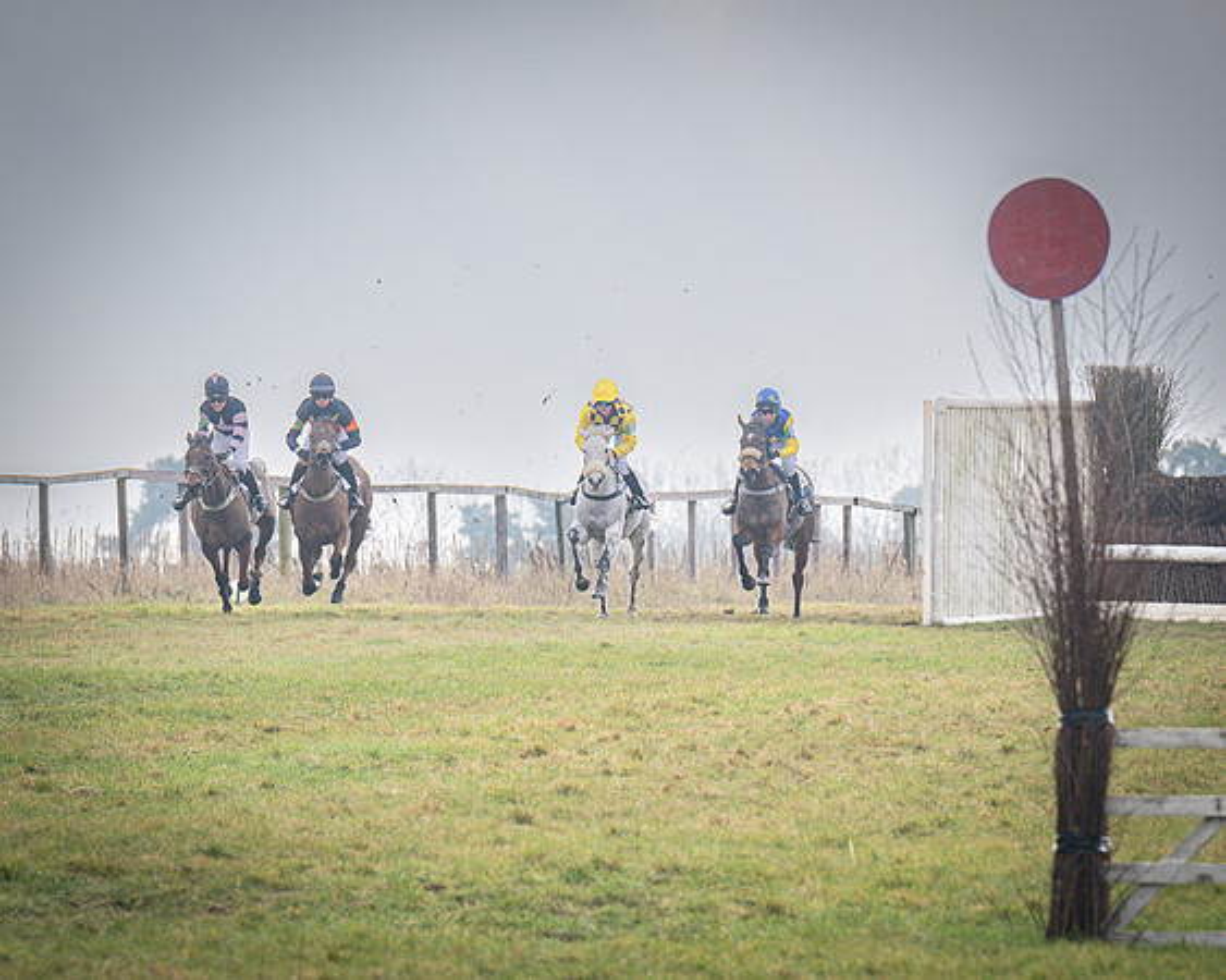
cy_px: 556
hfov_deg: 4.3
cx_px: 381
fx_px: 16337
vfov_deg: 3.4
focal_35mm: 450
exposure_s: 1/1000
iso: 320
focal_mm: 200
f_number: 5
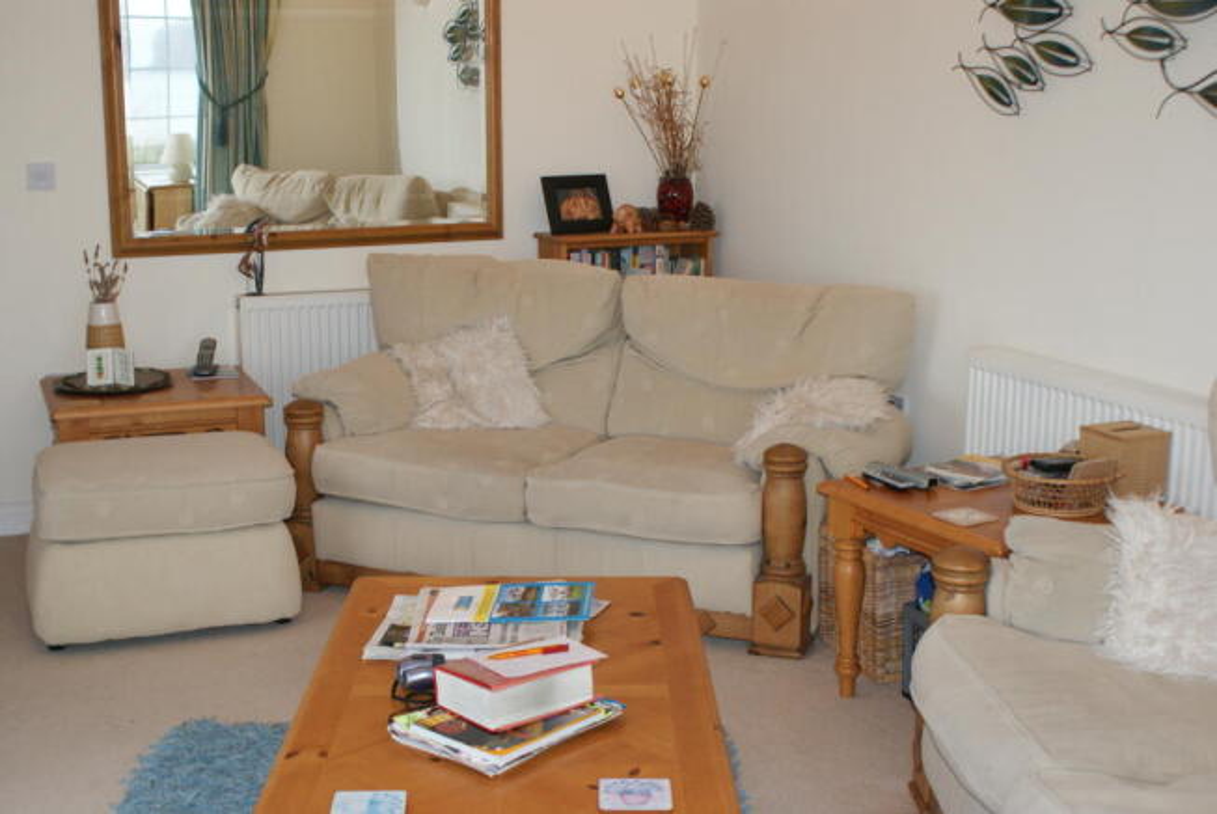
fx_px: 1523
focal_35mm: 45
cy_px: 407
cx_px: 608
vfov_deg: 29.9
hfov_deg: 43.6
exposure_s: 1/60
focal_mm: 30
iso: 400
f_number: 5
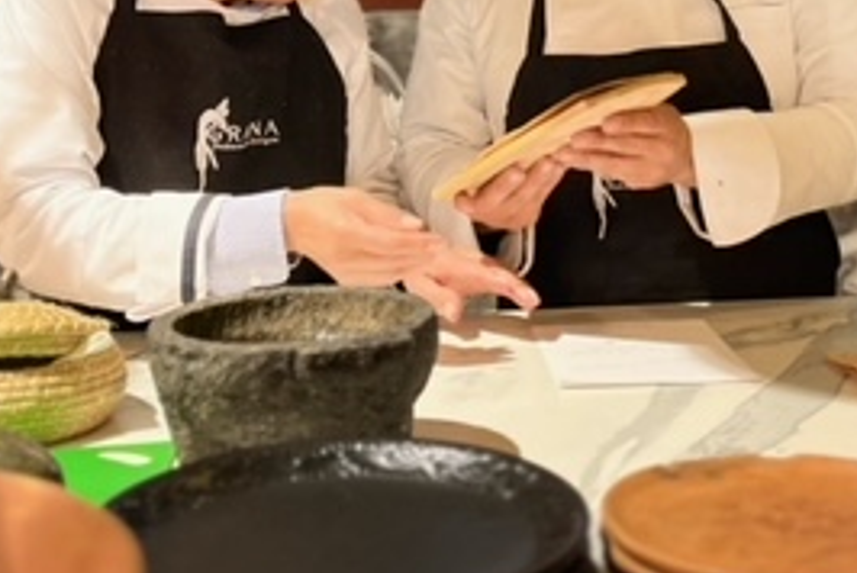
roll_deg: +1.6
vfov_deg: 20.7
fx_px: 1549
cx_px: 467
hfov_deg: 30.9
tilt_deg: -4.2
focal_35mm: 65
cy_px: 97
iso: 250
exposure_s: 1/60
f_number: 1.6
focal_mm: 5.1
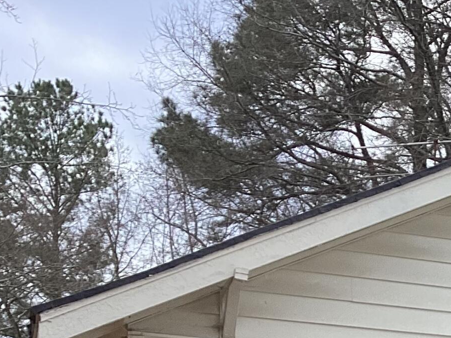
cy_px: 557
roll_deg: -0.5
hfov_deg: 17.9
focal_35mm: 103
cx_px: 575
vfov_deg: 13.3
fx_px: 1342
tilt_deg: +3.4
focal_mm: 3.3
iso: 25
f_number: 2.4
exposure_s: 1/558
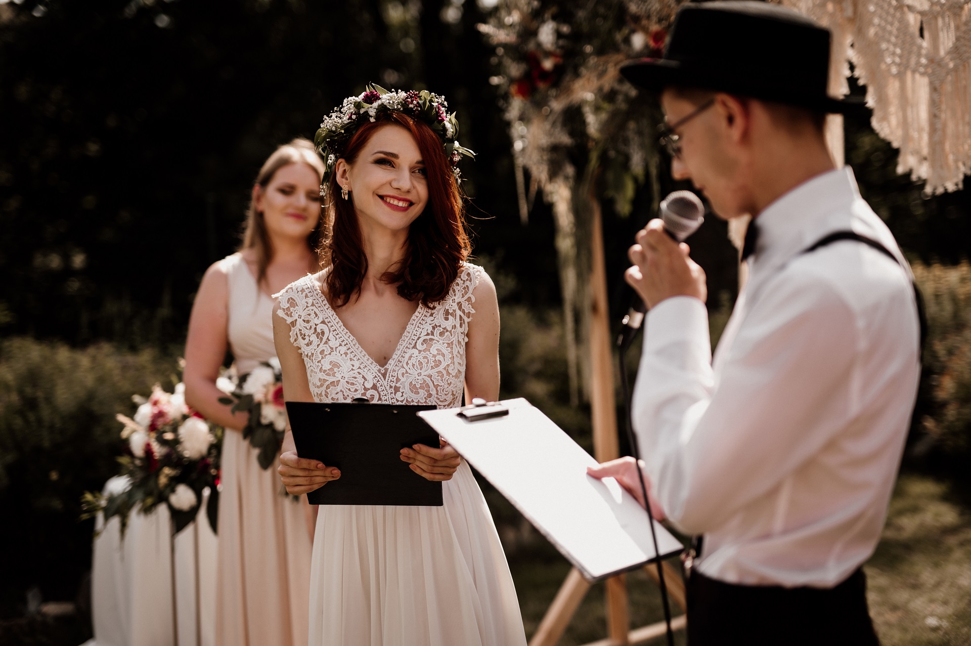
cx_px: 486
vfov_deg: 27.0
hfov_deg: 39.6
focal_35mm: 50
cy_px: 323
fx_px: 1348
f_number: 1.8
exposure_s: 1/1600
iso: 50
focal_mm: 50
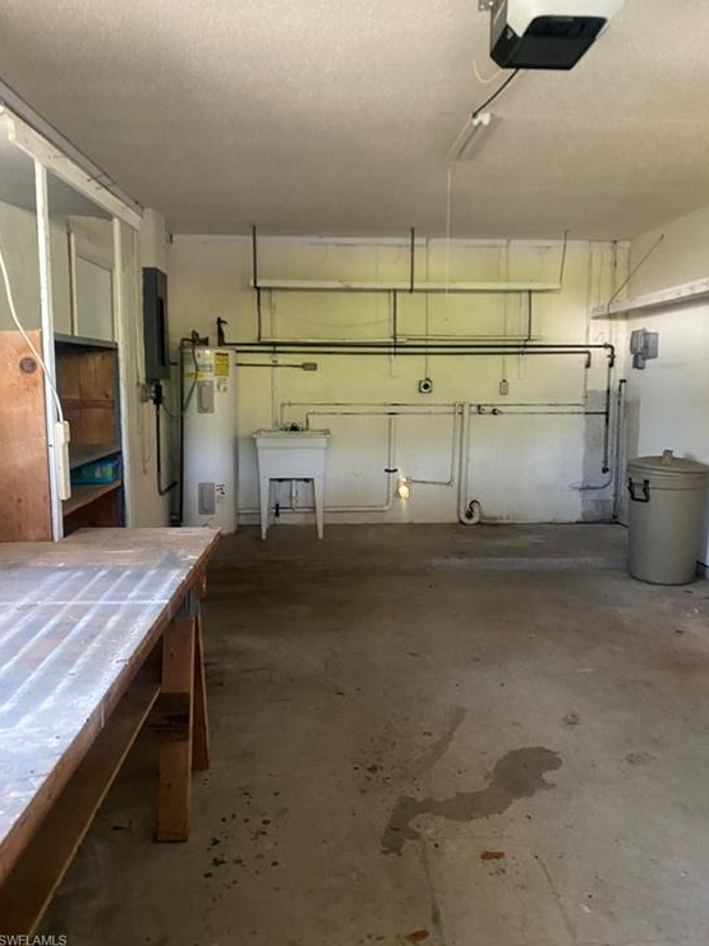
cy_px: 459
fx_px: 737
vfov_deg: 65.3
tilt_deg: -5.3
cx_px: 364
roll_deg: -0.5
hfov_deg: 51.3
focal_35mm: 27
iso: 500
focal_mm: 4.25
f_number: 1.8
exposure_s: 1/30
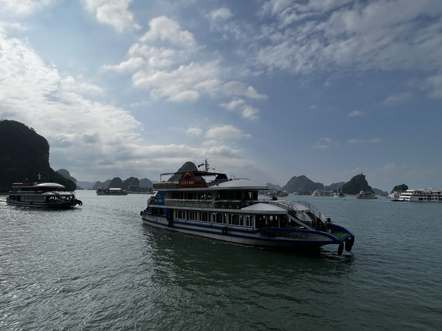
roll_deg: -1.0
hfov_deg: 91.0
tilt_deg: +2.6
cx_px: 225
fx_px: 217
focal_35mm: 17
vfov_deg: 74.4
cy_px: 185
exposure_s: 1/3922
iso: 32
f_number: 1.8
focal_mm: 1.57
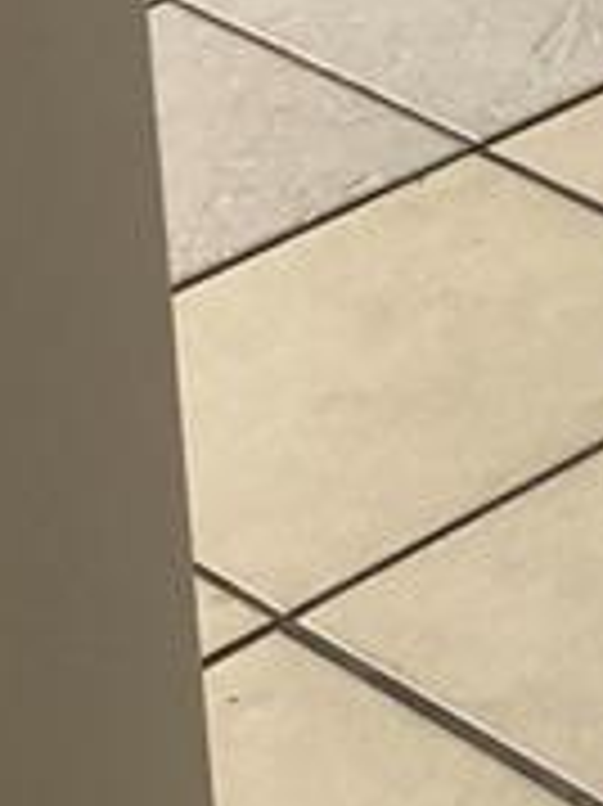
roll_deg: +0.1
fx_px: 4372
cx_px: 1976
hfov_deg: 6.9
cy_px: -1274
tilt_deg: -8.4
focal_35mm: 188
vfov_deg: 9.2
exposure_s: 1/120
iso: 25
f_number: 1.8
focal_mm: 3.99
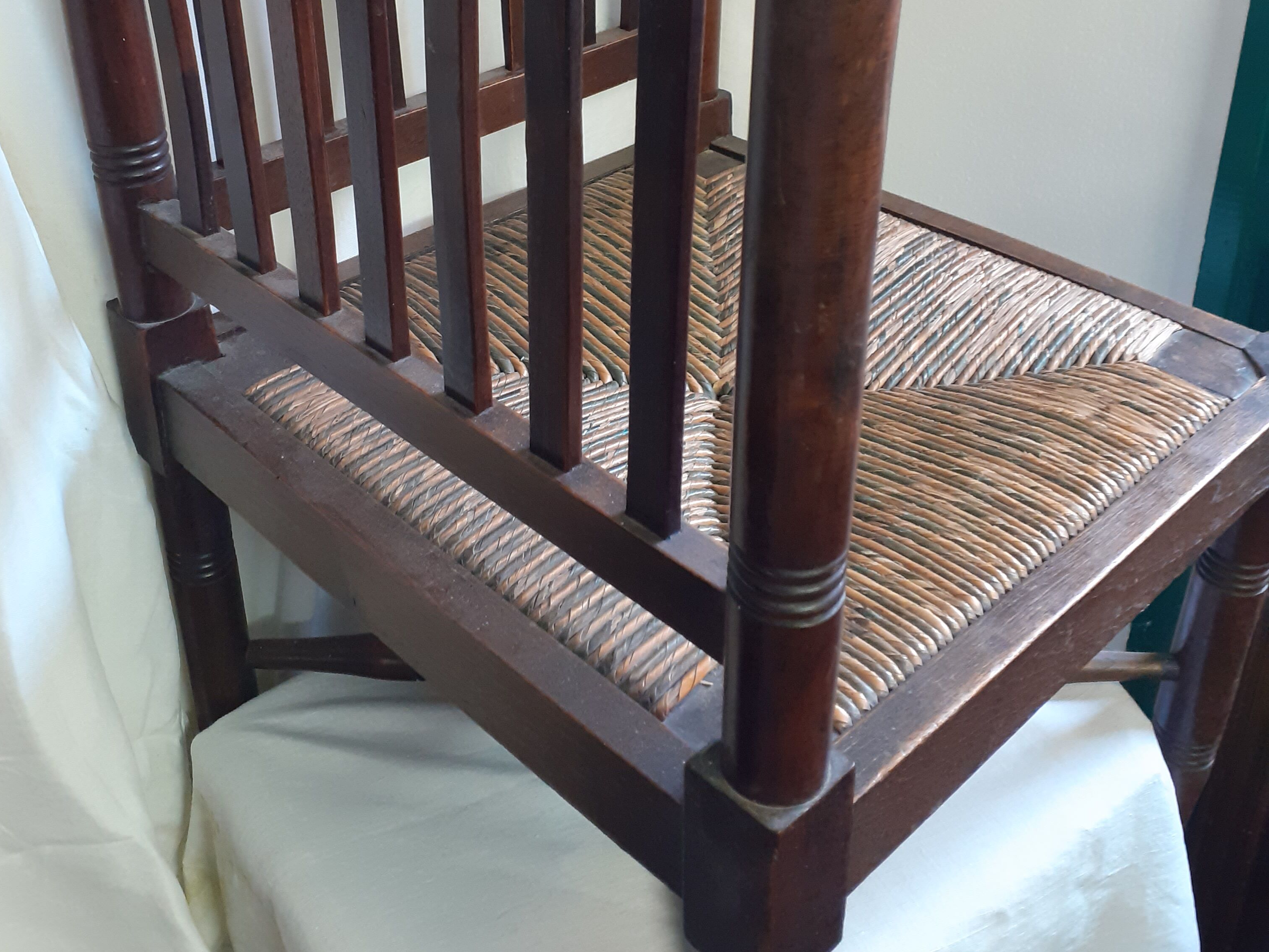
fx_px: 1356
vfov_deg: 37.7
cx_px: 617
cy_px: 235
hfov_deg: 50.1
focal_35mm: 37
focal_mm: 3.6
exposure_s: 1/50
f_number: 1.9
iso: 160
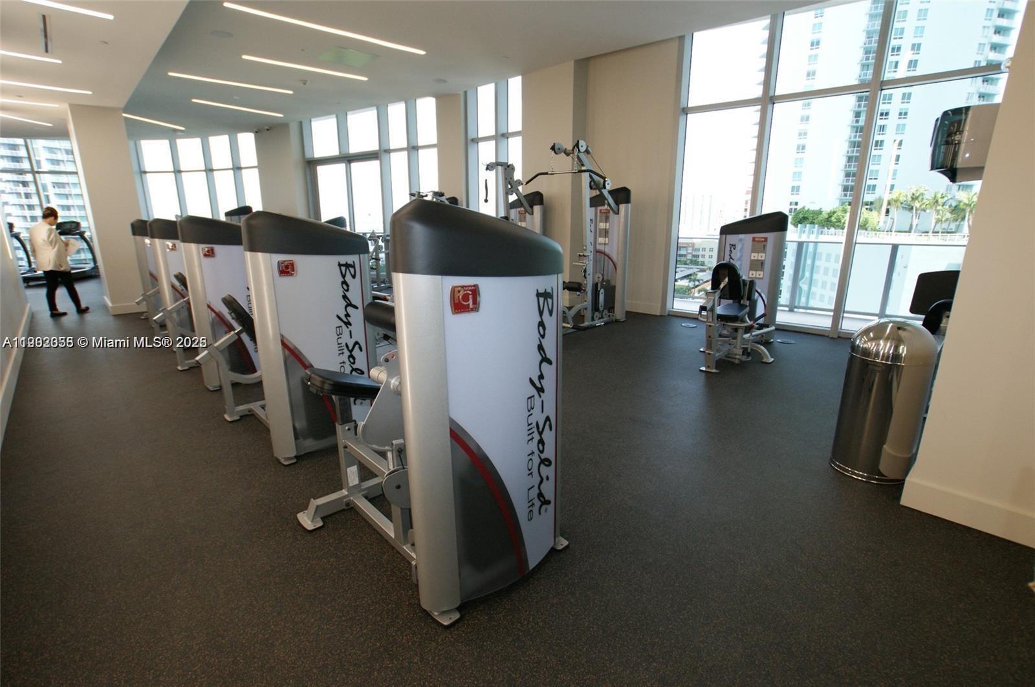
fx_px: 474
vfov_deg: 71.9
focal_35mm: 16
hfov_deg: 95.1
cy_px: 344
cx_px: 518
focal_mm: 11
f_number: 5.6
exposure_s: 1/80
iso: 400
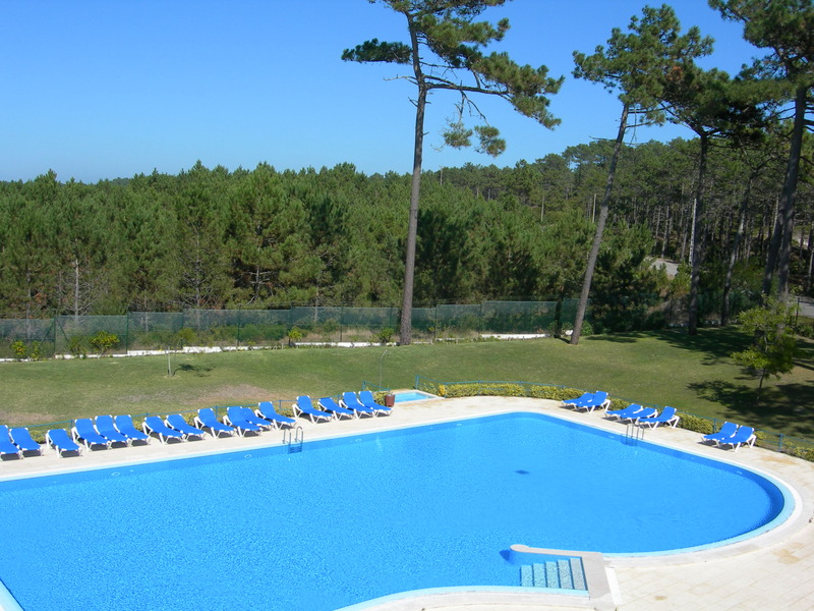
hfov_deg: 49.0
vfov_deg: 37.7
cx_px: 407
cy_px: 306
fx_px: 894
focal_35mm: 38
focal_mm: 7.8
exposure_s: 1/536
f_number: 4.8
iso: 50
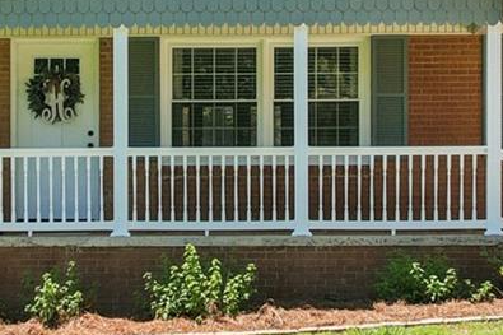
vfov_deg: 11.9
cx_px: 202
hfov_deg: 17.9
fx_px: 1592
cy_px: 46
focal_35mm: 114
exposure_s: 1/90
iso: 100
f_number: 2.8
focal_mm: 8.4
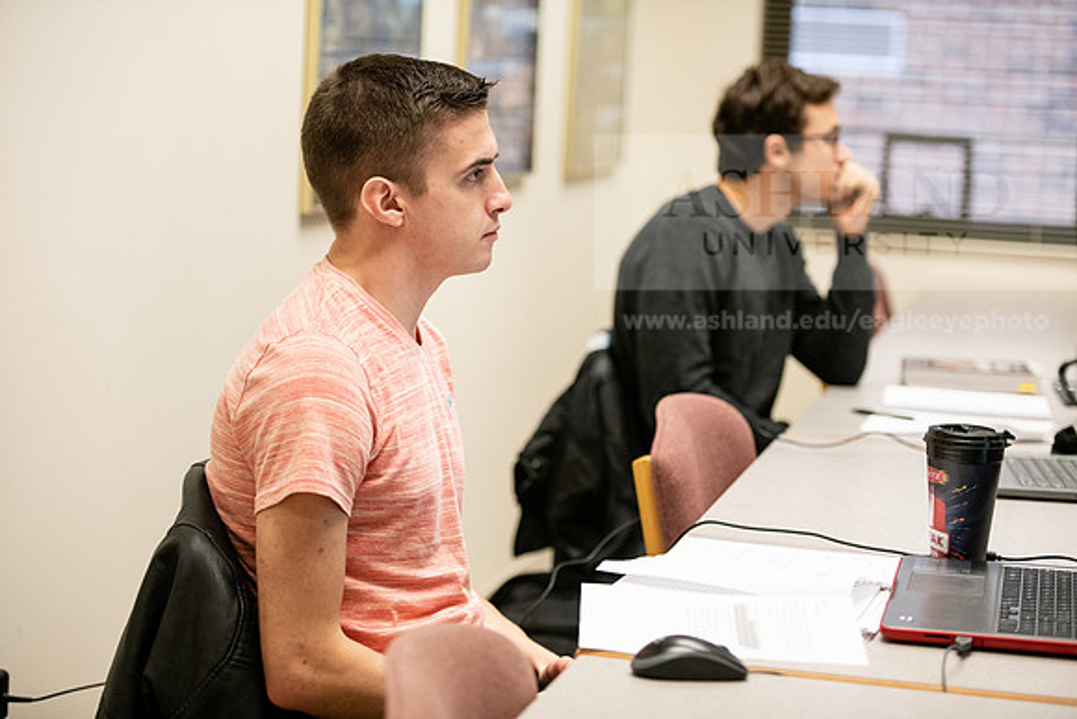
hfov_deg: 22.1
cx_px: 538
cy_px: 360
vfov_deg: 14.9
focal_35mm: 92
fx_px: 2753
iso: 1600
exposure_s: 1/200
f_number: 2.8
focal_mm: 92
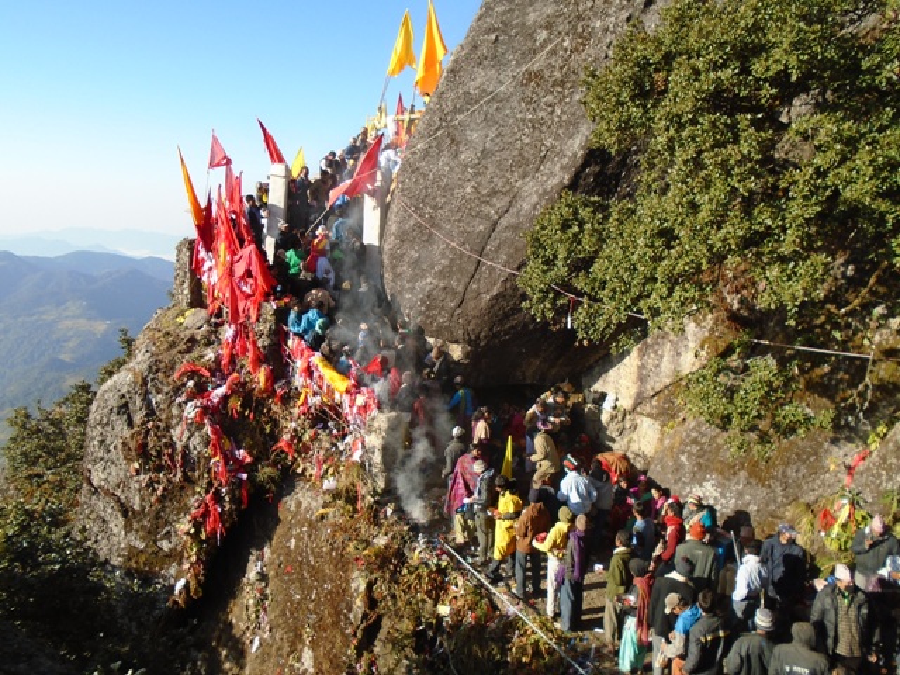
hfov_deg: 67.3
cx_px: 450
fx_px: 676
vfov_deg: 53.1
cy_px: 338
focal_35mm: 26
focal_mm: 4.6
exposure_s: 1/500
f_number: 3.2
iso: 100
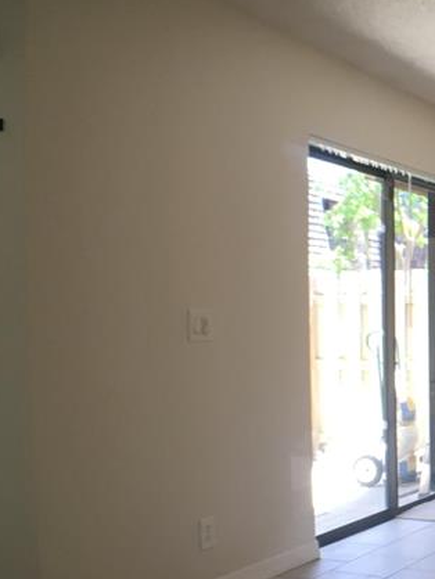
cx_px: 612
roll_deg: -1.0
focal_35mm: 71
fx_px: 1188
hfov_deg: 18.8
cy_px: 370
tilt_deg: -4.5
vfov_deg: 27.3
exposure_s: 1/30
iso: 25
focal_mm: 4.15
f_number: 2.2
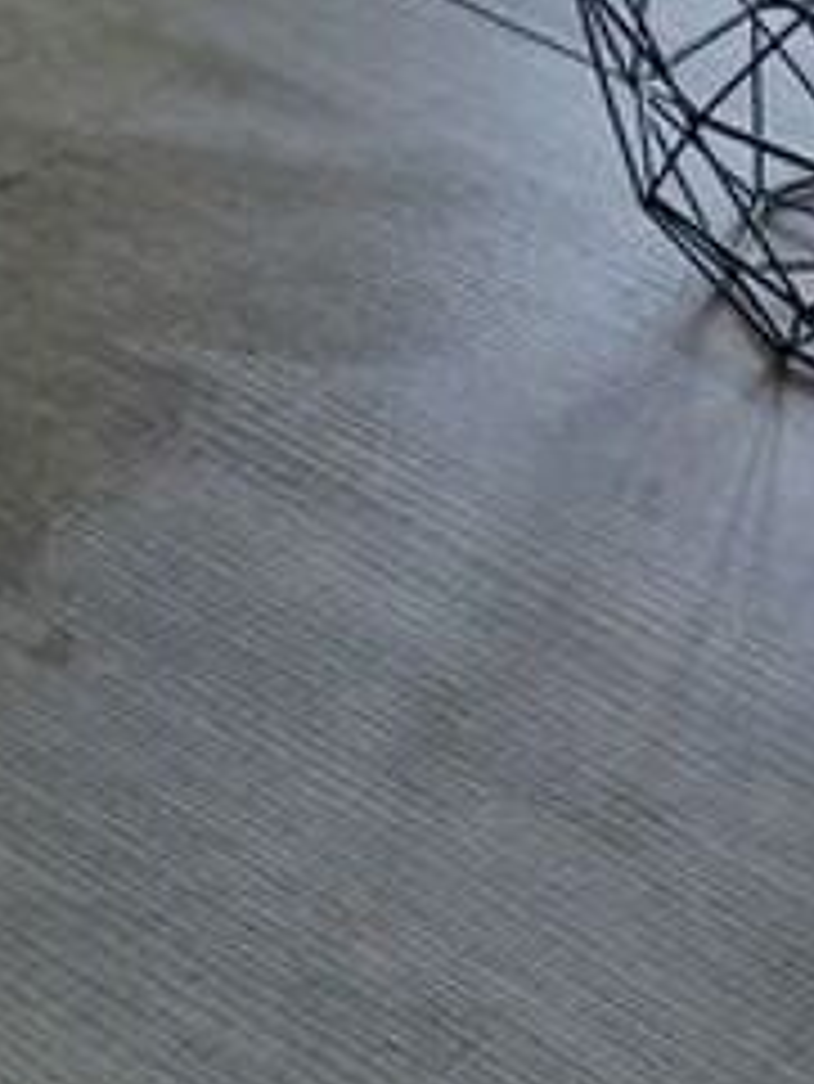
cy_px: 326
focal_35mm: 127
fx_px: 3978
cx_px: 769
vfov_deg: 15.5
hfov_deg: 11.6
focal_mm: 5.4
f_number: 1.8
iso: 50
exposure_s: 1/100
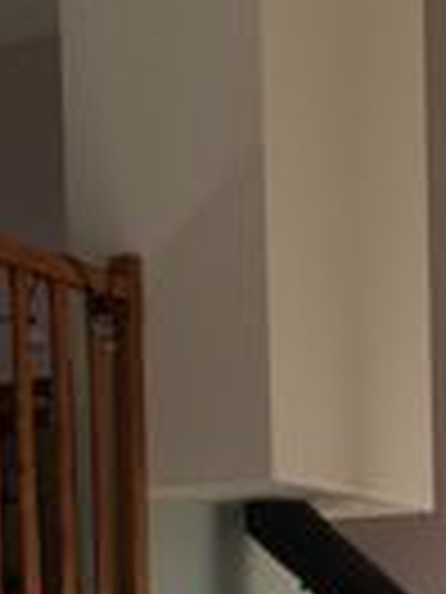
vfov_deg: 14.1
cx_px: 324
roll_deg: +1.0
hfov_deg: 11.2
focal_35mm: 132
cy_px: 868
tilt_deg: +0.2
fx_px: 2268
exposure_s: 1/50
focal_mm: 4.15
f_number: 2.2
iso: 25
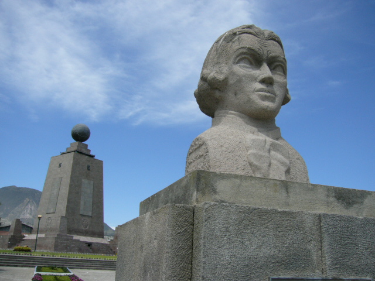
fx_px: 379
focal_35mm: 35
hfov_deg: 52.6
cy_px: 140
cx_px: 188
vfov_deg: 40.7
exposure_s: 1/200
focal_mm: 5.8
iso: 50
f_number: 8
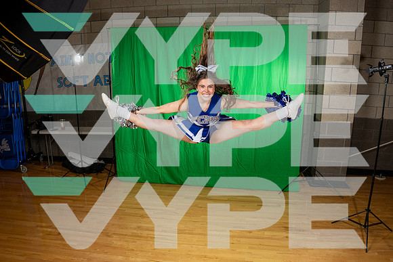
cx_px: 186
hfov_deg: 62.1
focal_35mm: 30
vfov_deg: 43.2
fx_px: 326
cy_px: 174
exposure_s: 1/250
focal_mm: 20
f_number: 5
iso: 160
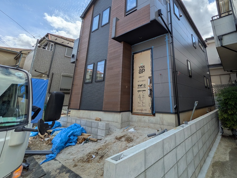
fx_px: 123
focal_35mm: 18
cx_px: 146
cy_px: 66
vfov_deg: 70.4
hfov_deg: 86.2
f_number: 2.2
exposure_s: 1/3106
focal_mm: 1.83
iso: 51
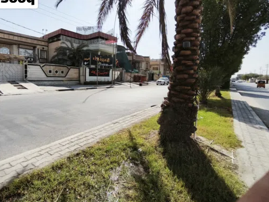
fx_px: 148
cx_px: 118
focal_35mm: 19
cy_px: 85
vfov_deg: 68.3
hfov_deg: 84.3
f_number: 2.2
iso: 50
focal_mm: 1.91
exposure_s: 1/2165
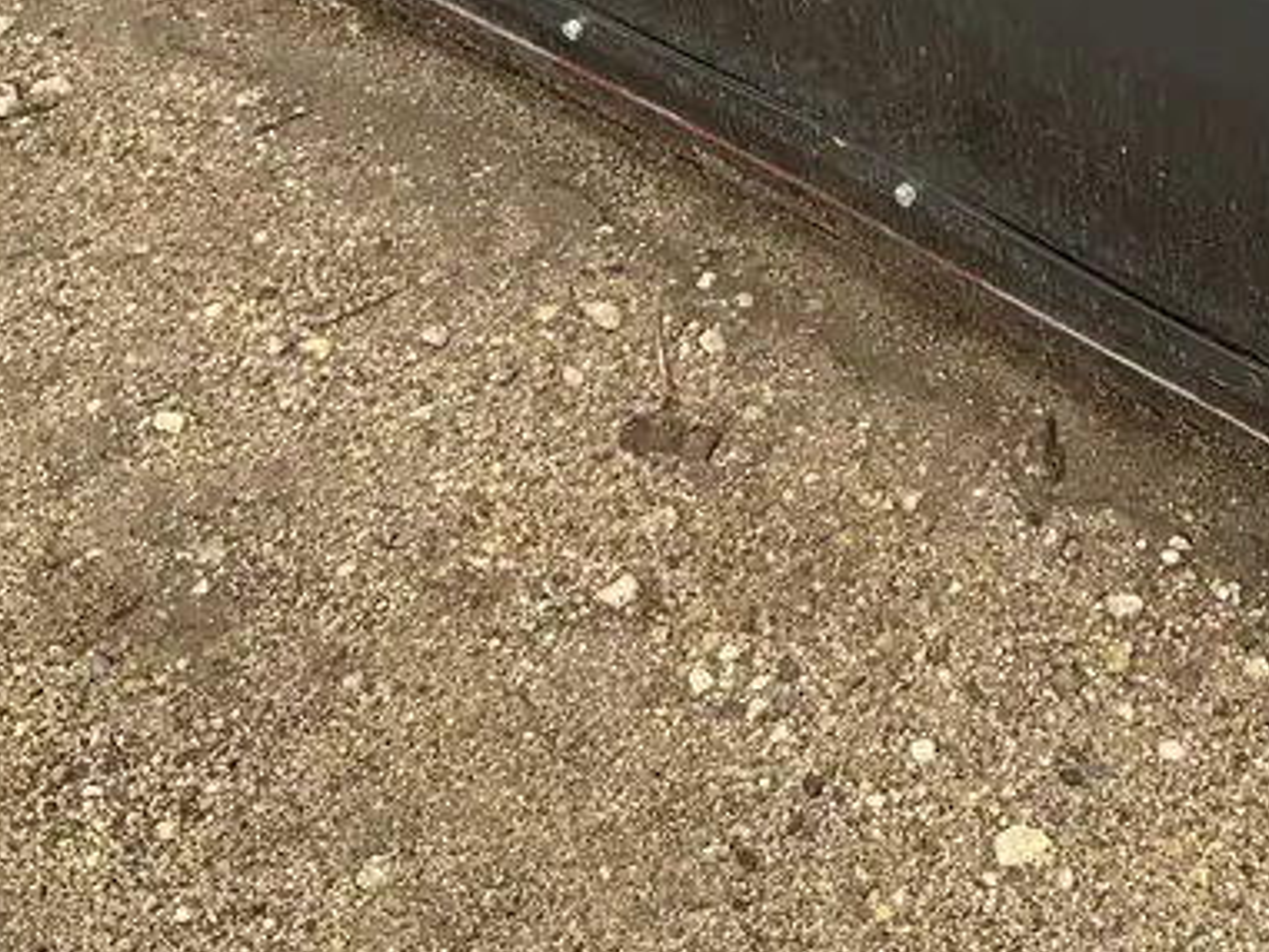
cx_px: 1036
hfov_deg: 26.1
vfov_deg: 19.0
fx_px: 2677
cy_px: -193
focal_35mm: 73
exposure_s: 1/287
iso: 25
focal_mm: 3
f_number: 1.8
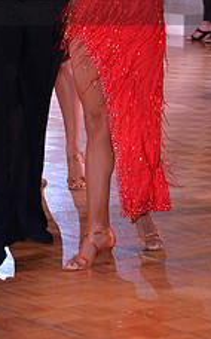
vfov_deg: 10.3
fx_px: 1863
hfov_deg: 6.5
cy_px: -24
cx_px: 27
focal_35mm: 202
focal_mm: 78
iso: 2000
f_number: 5.6
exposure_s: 1/250
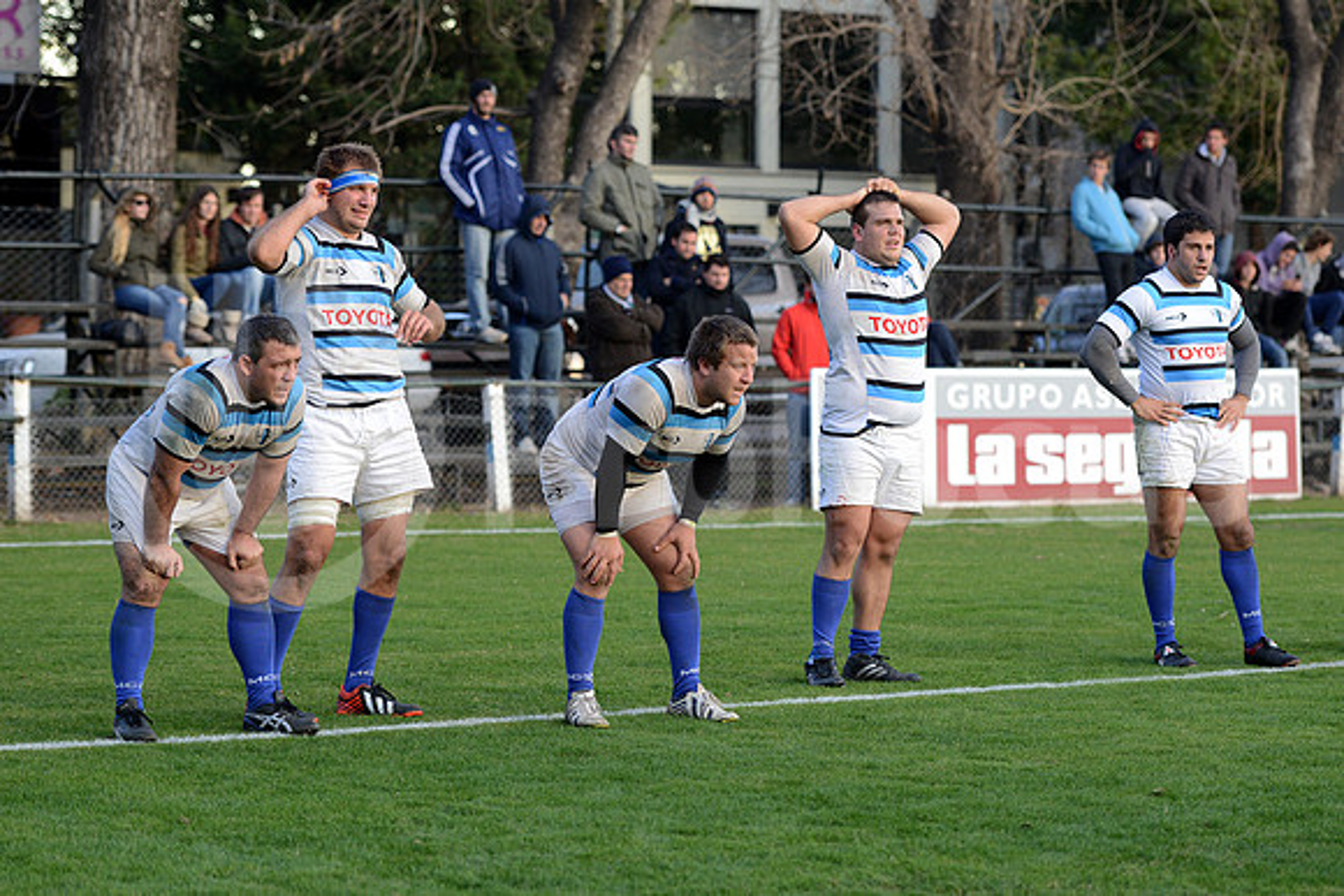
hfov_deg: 20.0
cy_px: 448
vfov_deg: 13.4
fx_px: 3809
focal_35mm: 102
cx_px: 672
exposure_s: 1/500
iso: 1000
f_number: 2.8
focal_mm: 102
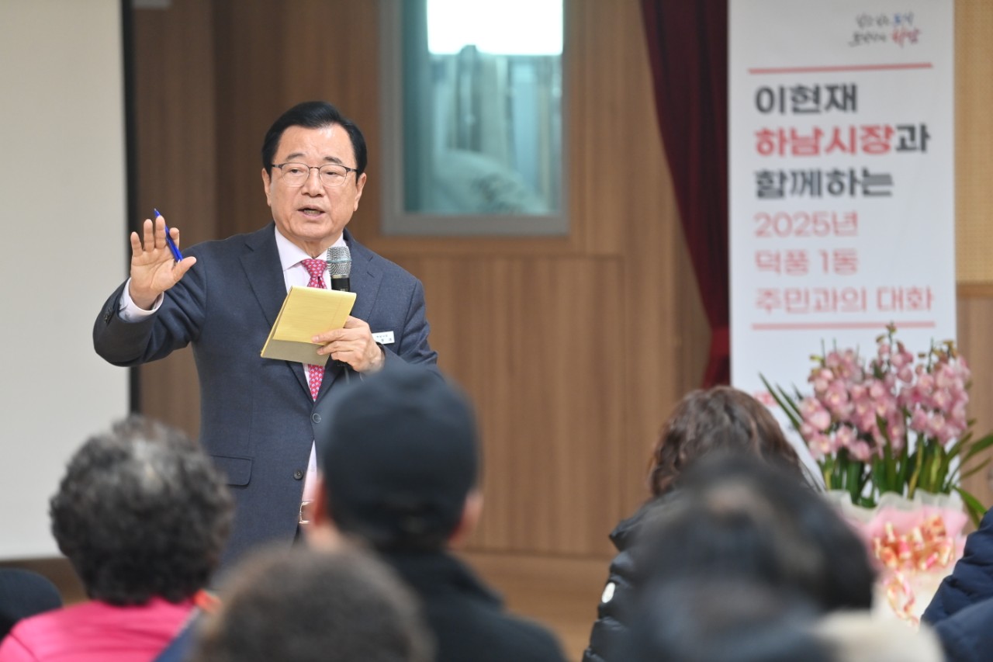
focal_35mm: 170
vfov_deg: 8.1
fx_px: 4688
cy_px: 331
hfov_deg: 12.1
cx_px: 496
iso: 1600
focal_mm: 170
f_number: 3.2
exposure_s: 1/100
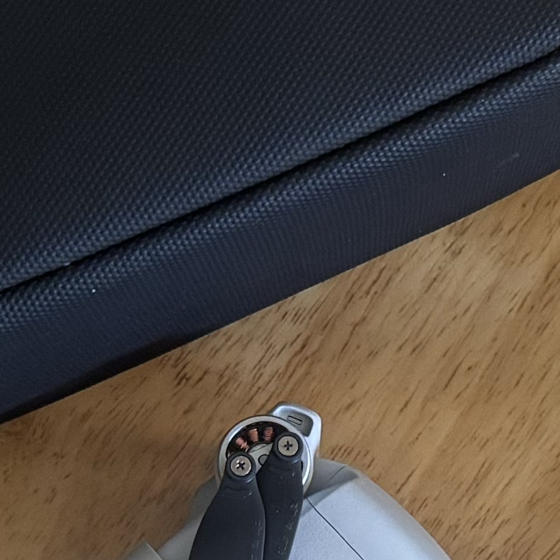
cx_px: 469
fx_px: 2379
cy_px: 479
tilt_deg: -81.6
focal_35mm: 130
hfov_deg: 13.3
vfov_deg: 13.3
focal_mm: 6.76
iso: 400
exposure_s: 1/60
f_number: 1.78
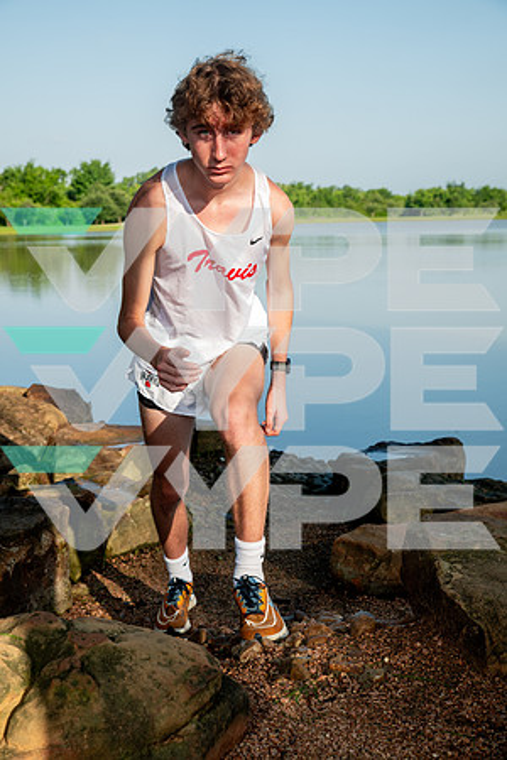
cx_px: 254
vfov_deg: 39.6
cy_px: 380
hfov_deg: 27.0
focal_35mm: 50
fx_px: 1056
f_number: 7.1
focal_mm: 50
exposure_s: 1/200
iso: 125
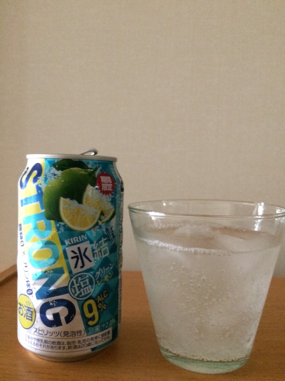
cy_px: 190
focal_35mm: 29
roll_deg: -1.0
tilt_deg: -2.8
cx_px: 142
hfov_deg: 48.2
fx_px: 318
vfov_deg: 61.7
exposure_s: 1/15
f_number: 2.2
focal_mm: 4.15
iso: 500
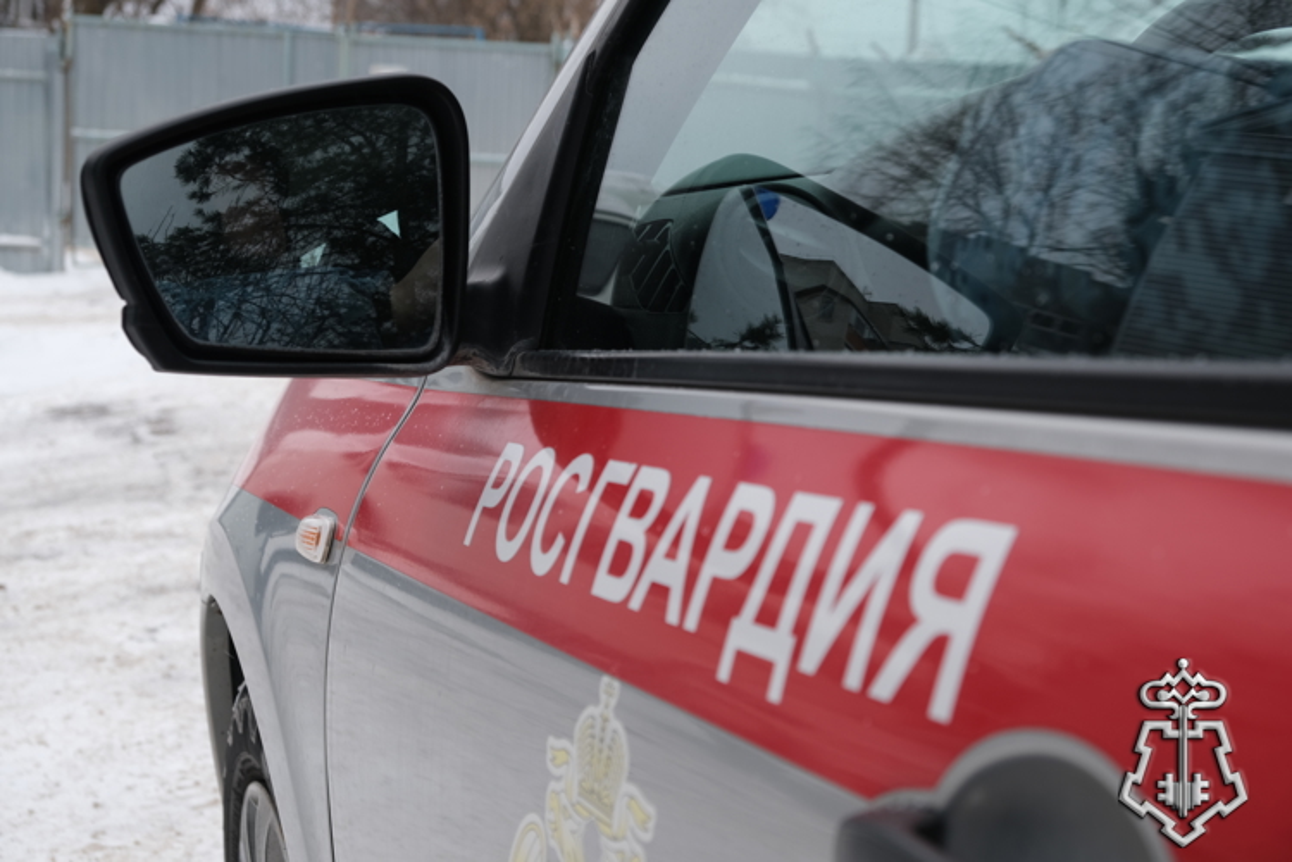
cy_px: 431
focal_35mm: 56
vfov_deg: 24.2
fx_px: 2010
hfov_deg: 35.6
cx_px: 646
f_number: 5.6
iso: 160
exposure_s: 1/150
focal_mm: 37.4
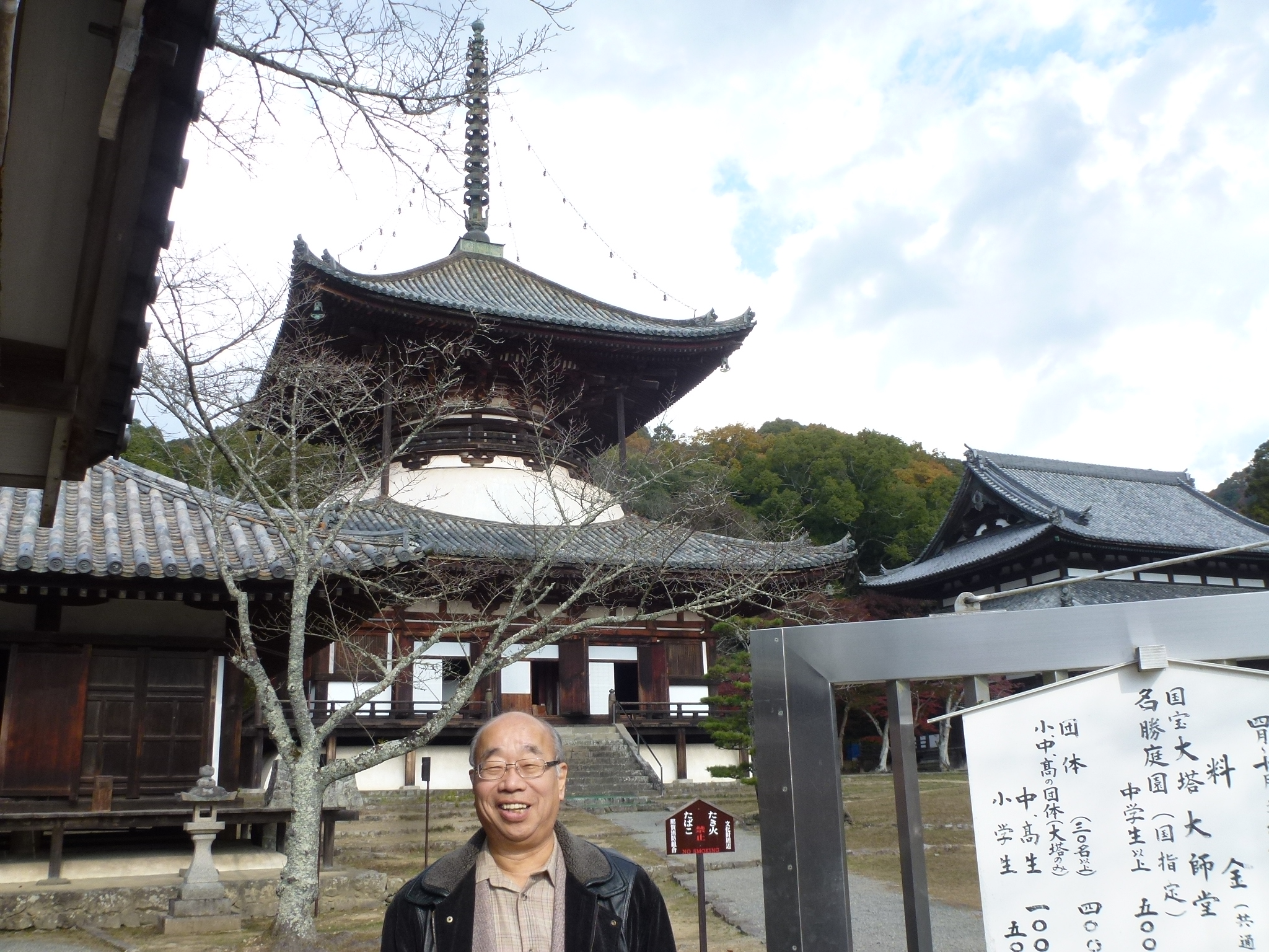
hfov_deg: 60.0
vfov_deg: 46.8
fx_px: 1100
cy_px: 476
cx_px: 634
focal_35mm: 30
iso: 100
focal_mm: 5.4
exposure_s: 1/320
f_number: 4
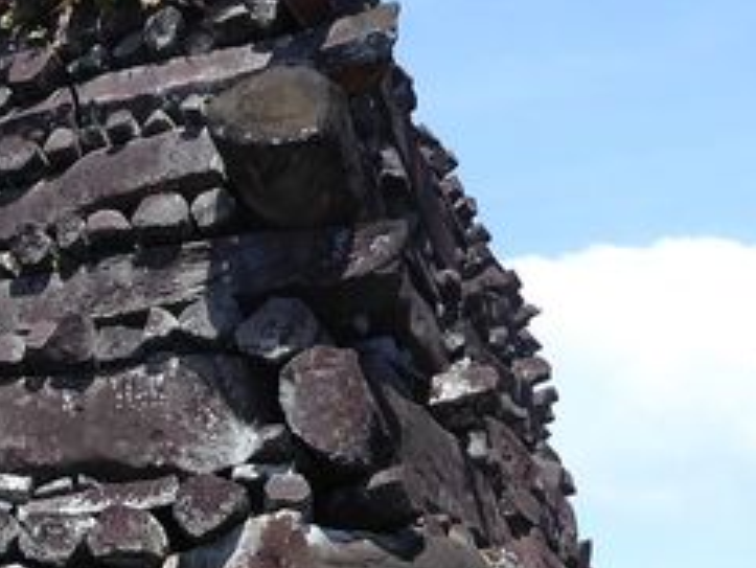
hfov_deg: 22.7
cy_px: 486
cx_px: 13
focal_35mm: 83
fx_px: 1814
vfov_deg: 17.6
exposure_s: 1/640
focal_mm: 4.3
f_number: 3.3
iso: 80
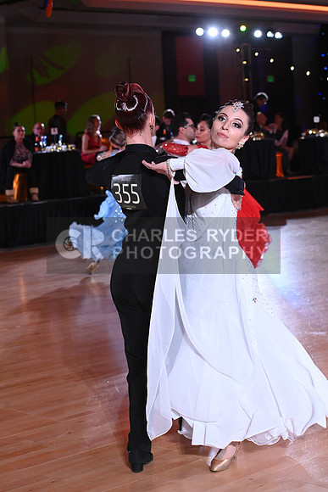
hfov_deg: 18.2
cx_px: 164
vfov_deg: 27.0
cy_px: 246
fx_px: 1024
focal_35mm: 75
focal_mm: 75
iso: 5000
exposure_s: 1/400
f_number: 7.1
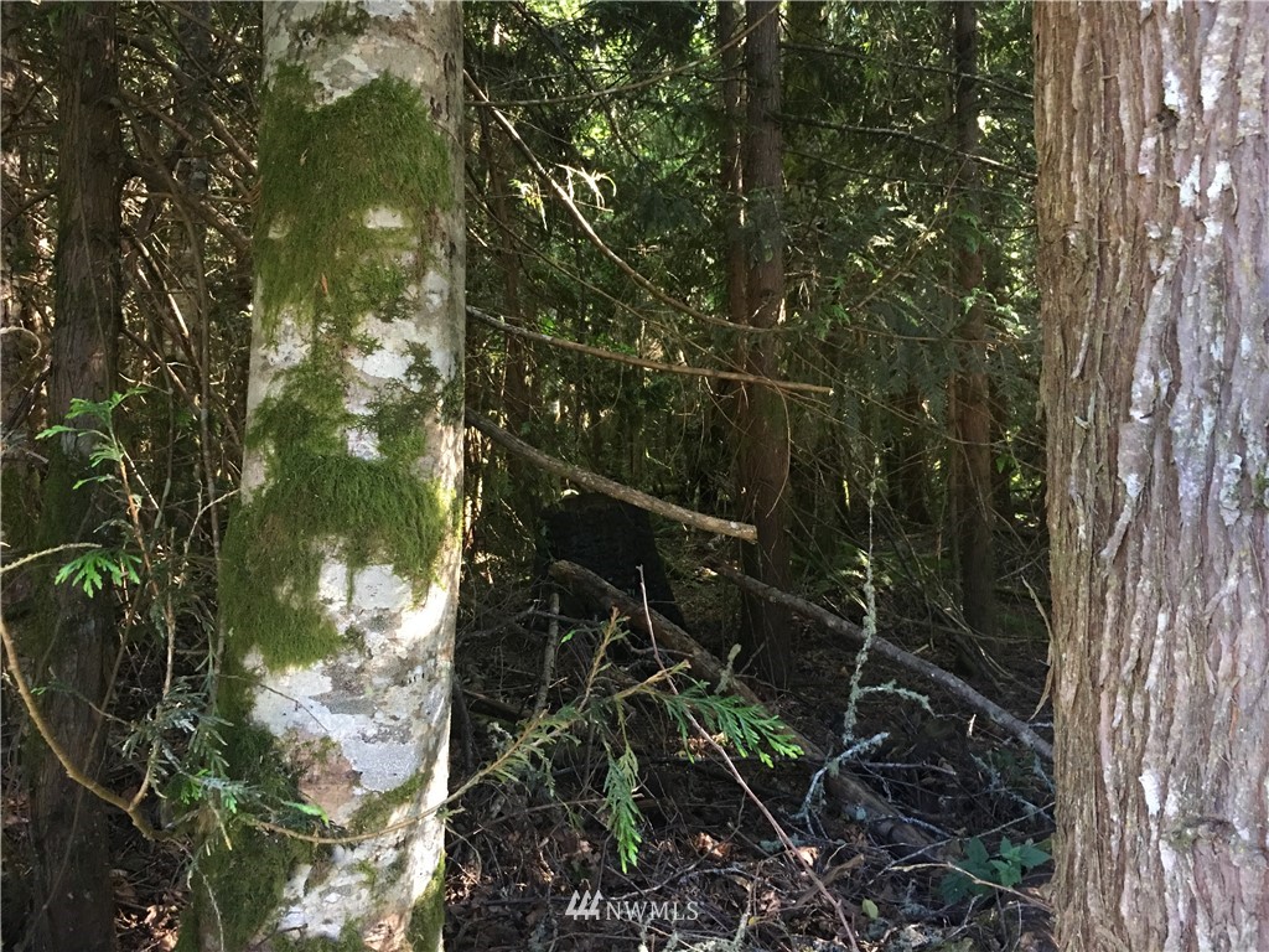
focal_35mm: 29
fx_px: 1063
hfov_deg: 61.7
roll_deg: +1.6
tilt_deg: +0.2
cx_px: 634
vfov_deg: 48.2
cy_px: 476
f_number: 2.2
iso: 80
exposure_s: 1/15
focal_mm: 4.15
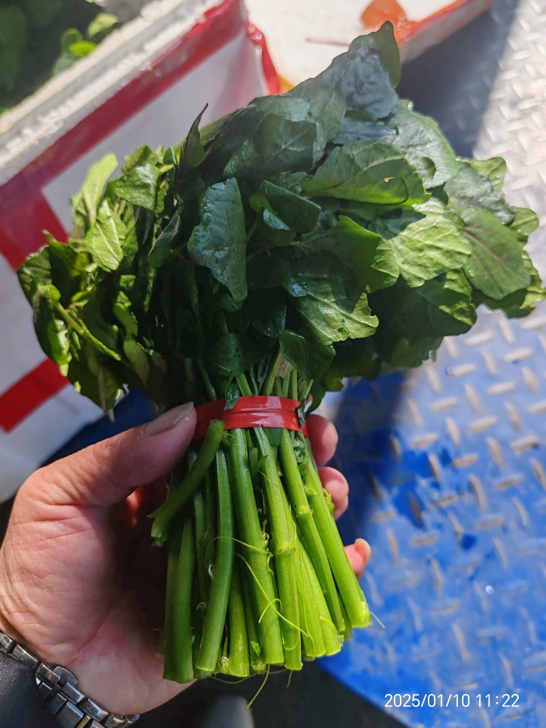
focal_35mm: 27
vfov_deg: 65.3
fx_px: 568
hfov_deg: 51.3
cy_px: 364
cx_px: 273
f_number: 1.9
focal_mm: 6.12
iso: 50
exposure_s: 1/810
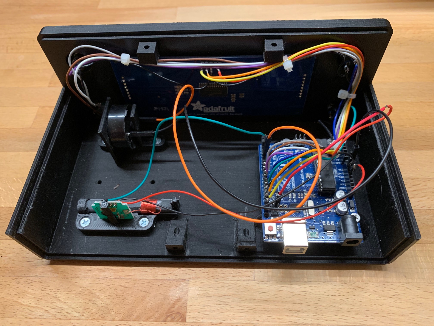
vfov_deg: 53.1
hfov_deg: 67.3
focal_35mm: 26
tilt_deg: -55.4
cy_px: 163
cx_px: 217
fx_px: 326
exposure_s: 1/50
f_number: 1.8
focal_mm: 4.25
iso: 320
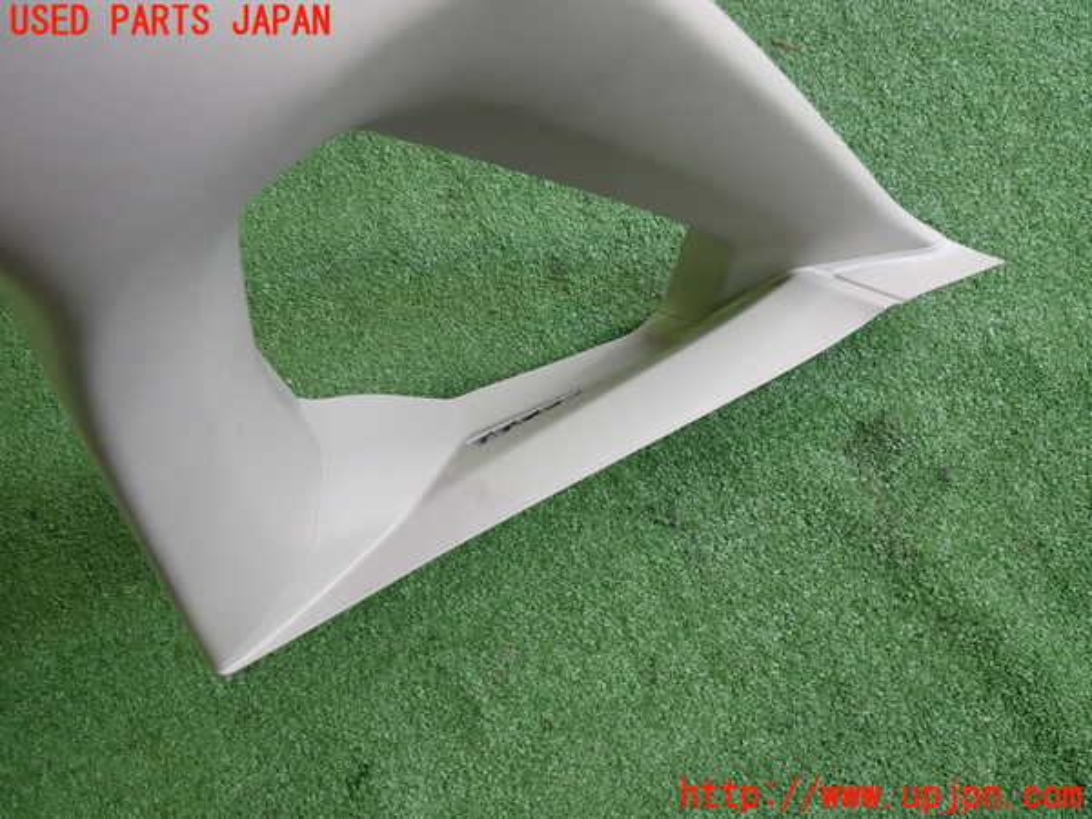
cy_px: 410
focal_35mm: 30
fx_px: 946
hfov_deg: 60.0
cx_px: 546
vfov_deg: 46.8
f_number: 2.3
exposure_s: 1/40
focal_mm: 5.4
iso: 200
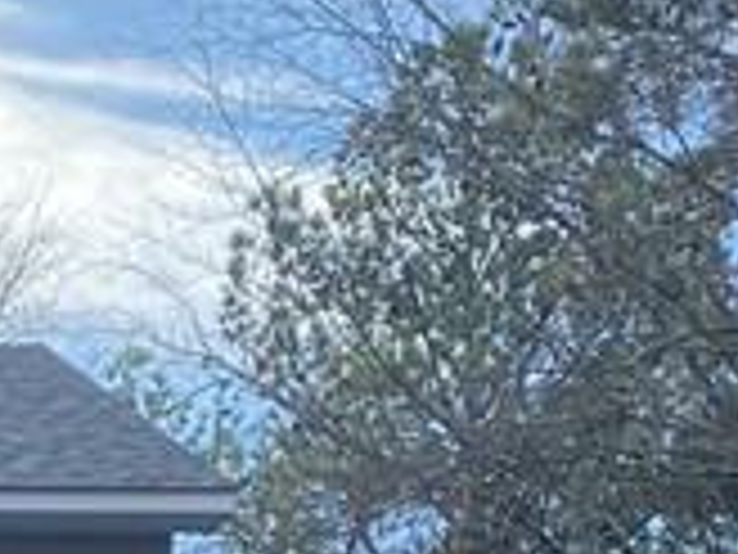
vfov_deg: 8.5
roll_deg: +0.5
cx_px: -374
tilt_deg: +3.8
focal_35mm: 162
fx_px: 3454
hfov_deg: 11.7
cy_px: 1284
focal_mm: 4.25
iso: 32
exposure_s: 1/1287
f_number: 1.8
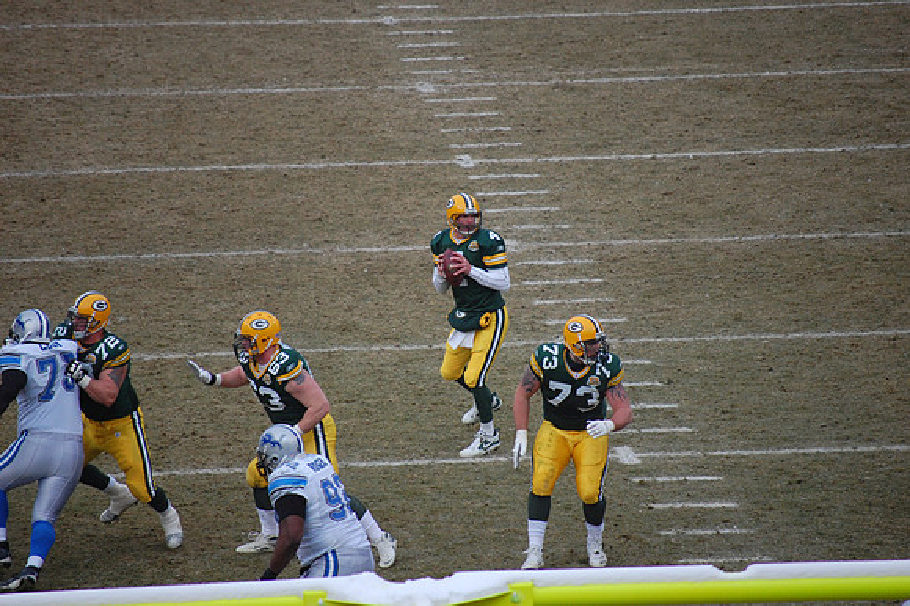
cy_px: 303
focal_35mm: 300
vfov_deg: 4.6
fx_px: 7579
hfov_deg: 6.9
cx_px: 455
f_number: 5.6
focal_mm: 200
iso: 800
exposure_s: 1/1250
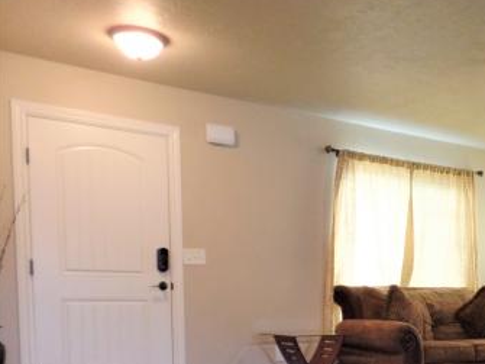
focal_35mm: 44
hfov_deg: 39.0
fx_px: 616
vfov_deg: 31.3
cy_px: 328
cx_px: 460
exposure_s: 1/30
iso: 240
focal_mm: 4.1
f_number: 2.8
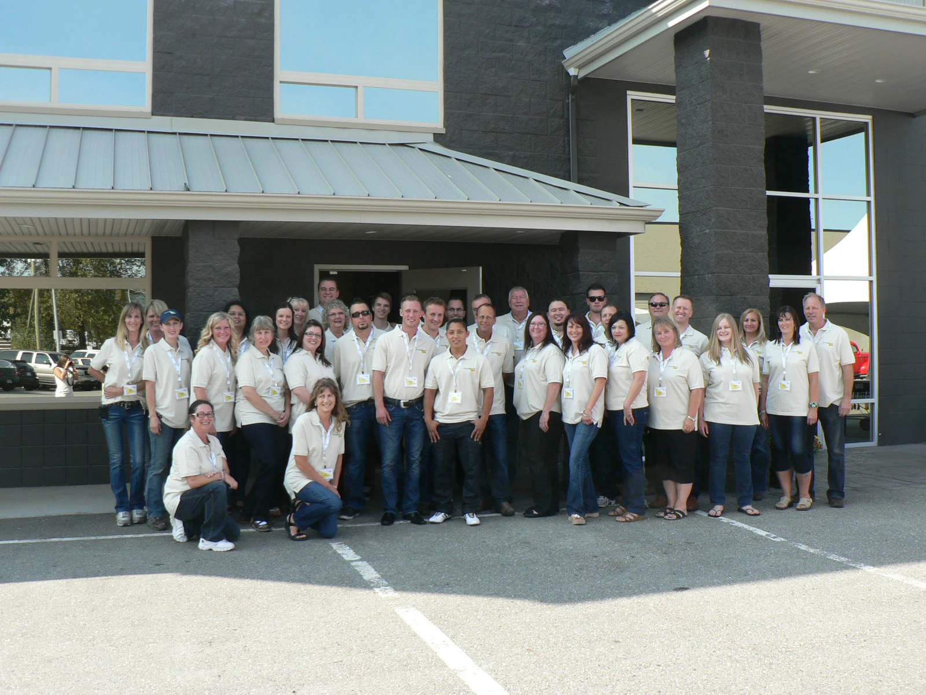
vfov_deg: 39.7
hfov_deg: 51.4
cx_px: 463
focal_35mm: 36
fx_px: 963
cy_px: 348
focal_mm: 6
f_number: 4
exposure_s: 1/160
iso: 80
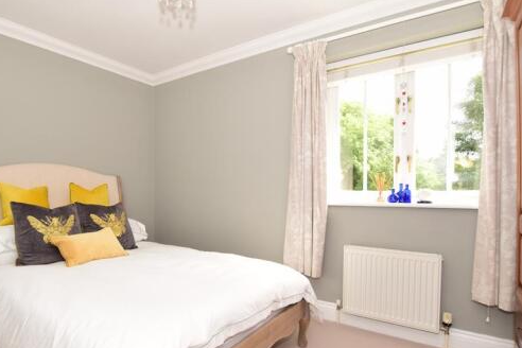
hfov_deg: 83.2
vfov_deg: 61.8
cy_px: 194
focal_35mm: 20
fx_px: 290
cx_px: 215
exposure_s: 1/80
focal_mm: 10
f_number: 7.1
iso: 400
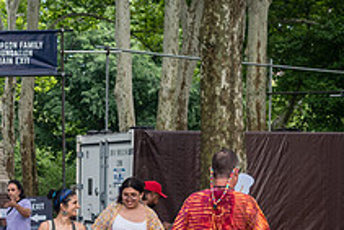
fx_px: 918
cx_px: -67
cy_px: 223
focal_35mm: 96
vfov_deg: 14.1
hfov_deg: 19.9
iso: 250
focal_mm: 35
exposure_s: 1/160
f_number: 4
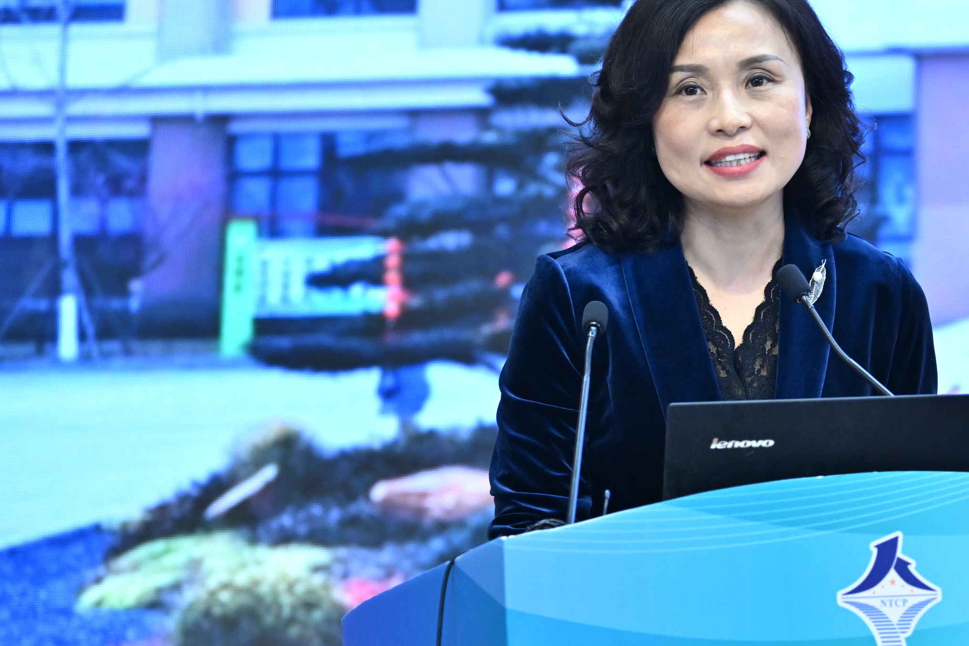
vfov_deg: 3.4
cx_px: 834
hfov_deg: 5.1
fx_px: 10900
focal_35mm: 405
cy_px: 495
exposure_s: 1/250
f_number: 5
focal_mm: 200
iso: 2200
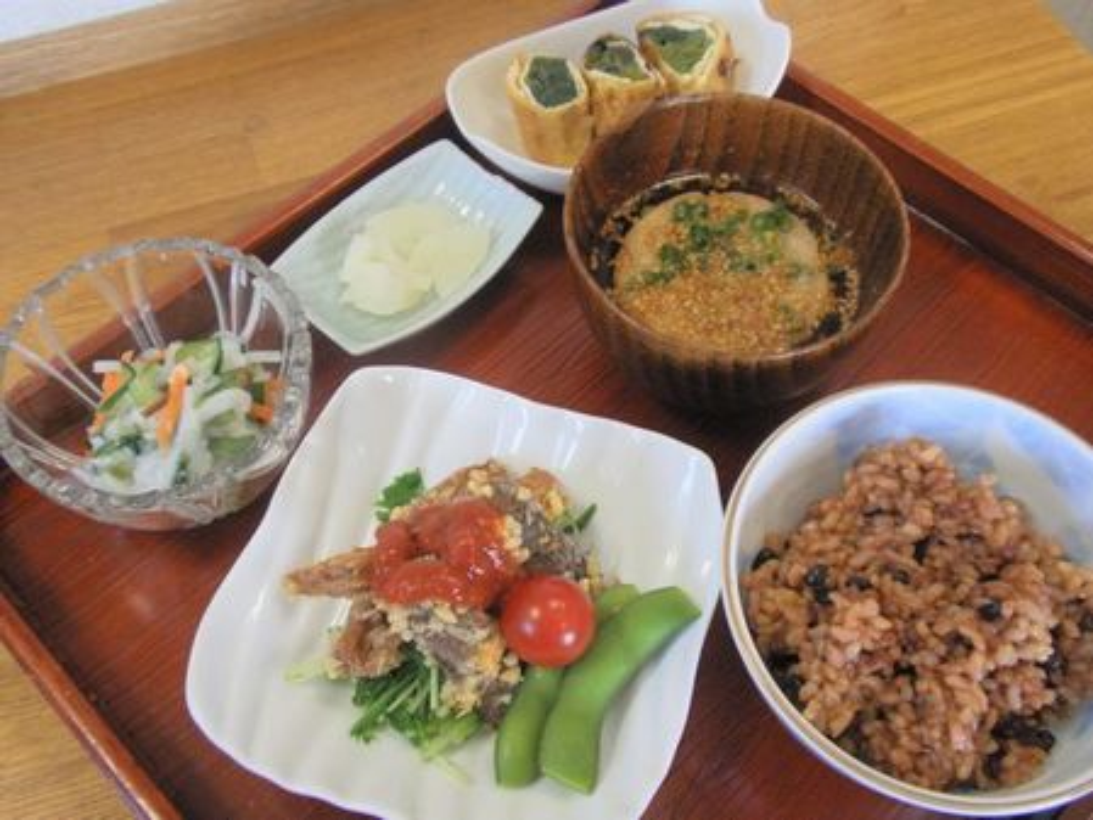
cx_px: 546
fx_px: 1169
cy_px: 410
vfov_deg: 38.7
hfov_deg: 50.1
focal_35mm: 37
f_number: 3.5
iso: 100
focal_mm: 6.6
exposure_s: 1/30
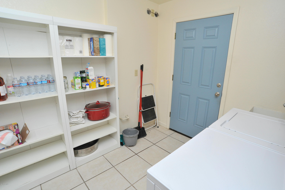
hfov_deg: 90.0
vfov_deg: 67.3
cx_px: 142
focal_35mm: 18
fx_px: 142
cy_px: 95
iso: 1000
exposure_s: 1/40
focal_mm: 18
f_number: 11
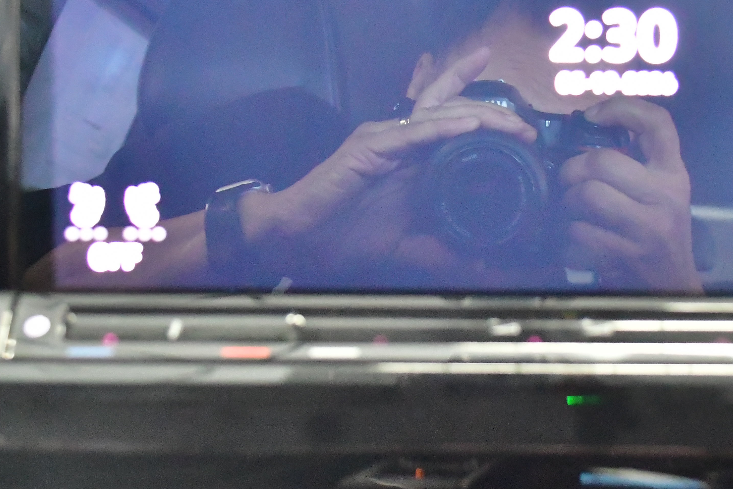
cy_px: 249
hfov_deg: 34.2
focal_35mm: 58
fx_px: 1181
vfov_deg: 23.4
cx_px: 477
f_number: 4
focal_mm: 20
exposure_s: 1/40
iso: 9000
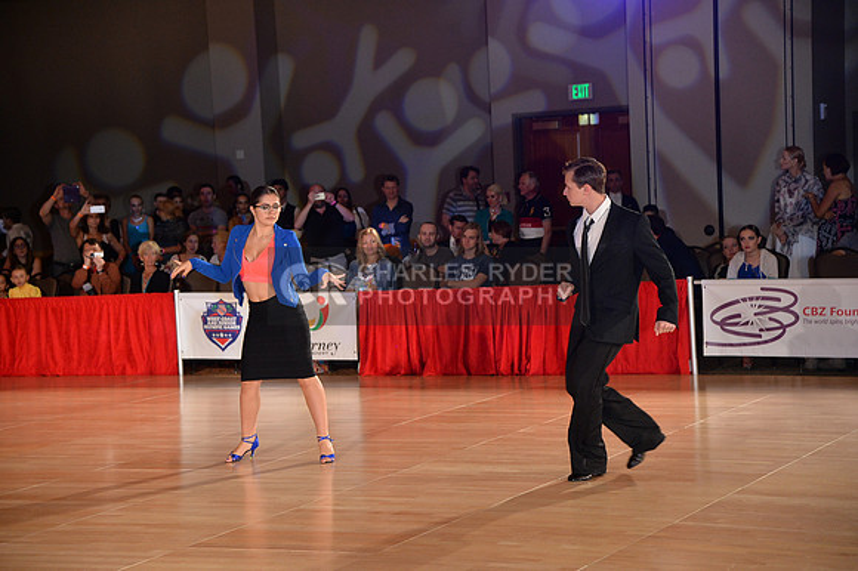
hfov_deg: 26.0
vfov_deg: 17.5
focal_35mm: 78
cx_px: 429
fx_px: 1858
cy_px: 286
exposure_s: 1/200
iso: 1600
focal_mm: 78
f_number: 4.5
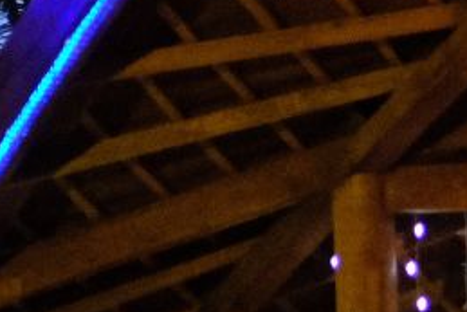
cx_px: 1455
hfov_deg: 6.8
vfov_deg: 5.0
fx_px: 3504
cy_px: 540
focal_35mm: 270
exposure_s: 1/60
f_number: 2
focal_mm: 23
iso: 2500
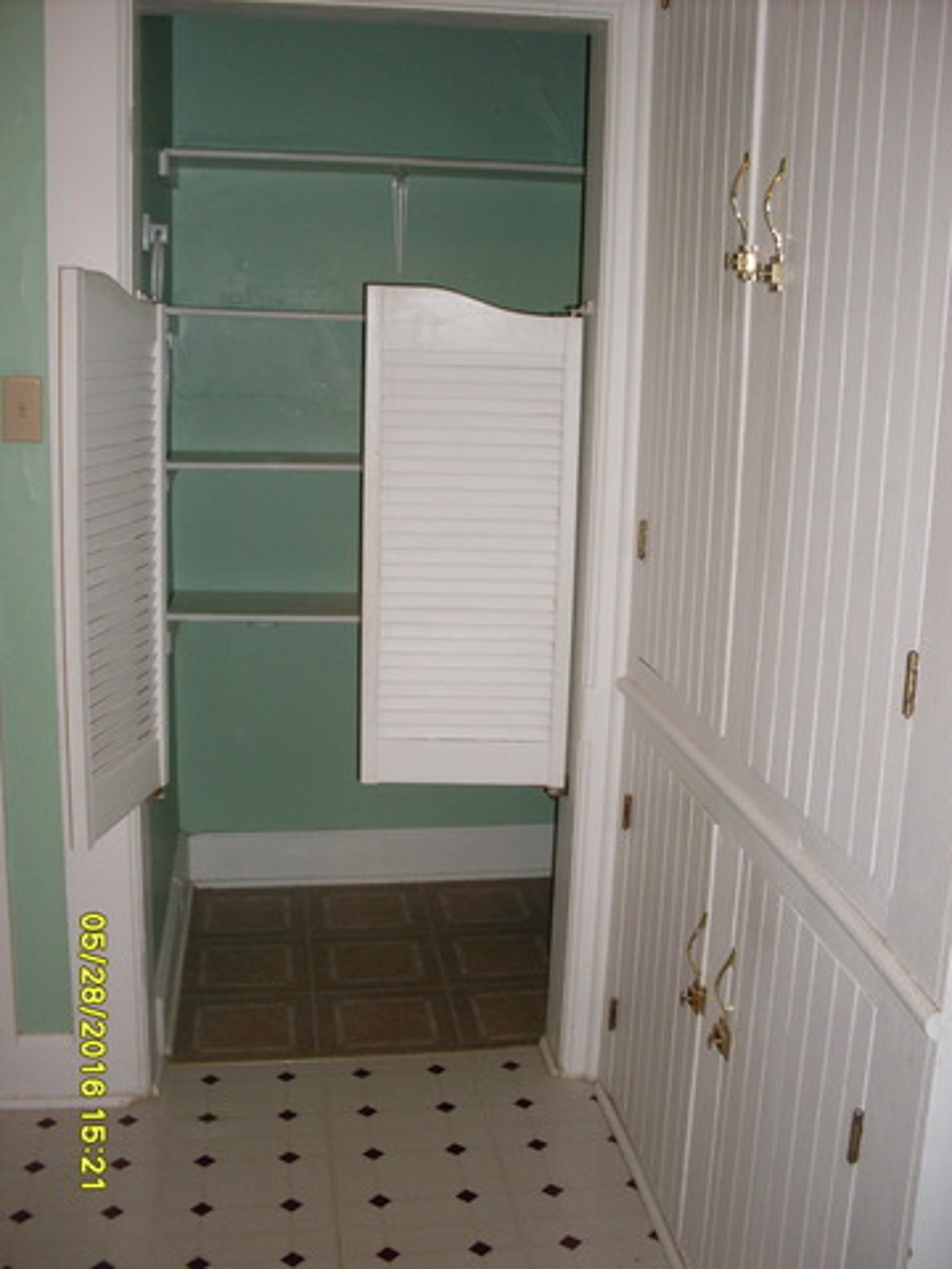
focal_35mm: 38
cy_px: 634
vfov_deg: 49.0
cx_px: 476
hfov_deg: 37.7
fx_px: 1393
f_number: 2.8
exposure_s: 1/45
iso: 100
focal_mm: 6.3
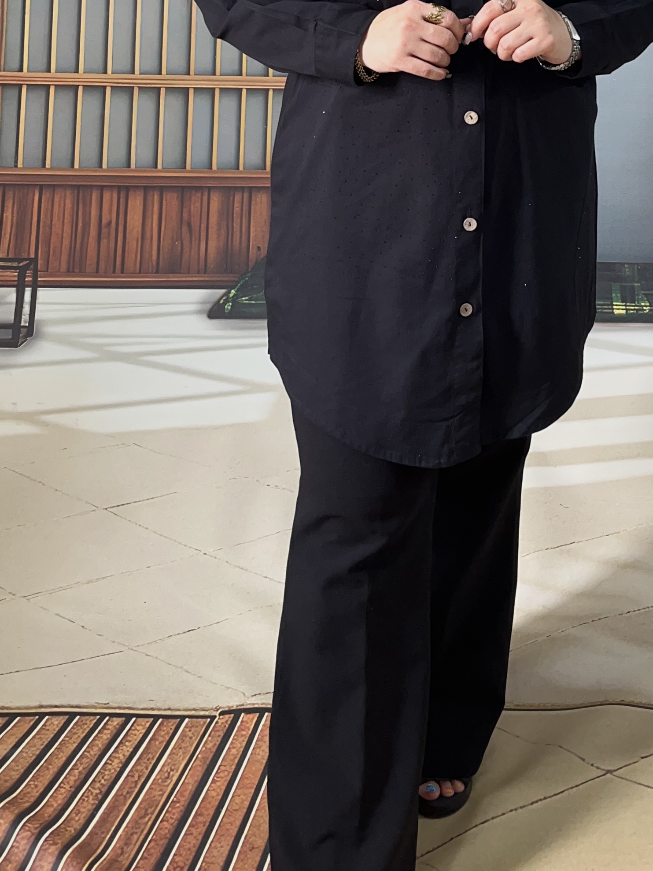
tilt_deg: -14.2
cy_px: 137
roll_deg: -1.1
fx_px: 1182
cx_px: 438
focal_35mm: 47
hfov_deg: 30.6
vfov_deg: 38.4
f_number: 1.6
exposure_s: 1/66
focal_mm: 5.1
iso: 125
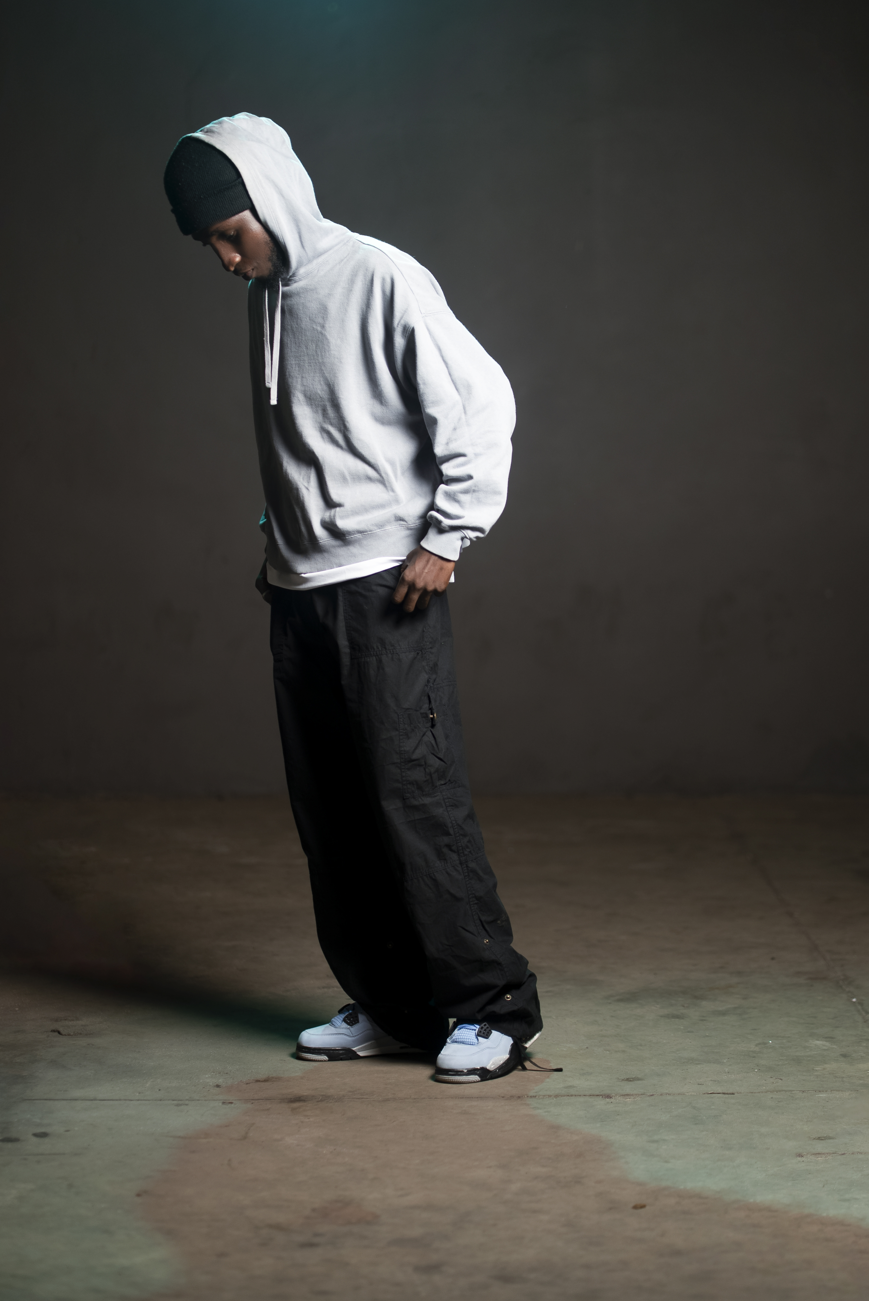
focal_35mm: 89
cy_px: 643
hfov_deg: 15.4
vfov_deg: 22.9
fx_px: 3218
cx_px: 426
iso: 160
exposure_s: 1/125
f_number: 2
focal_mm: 85
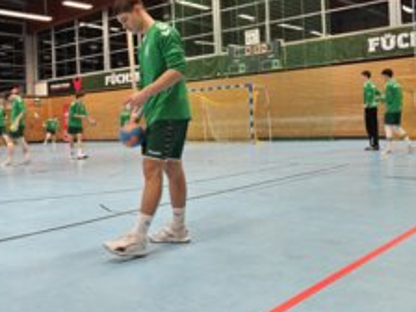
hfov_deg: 45.8
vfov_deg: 34.9
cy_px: 111
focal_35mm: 41
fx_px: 493
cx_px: 201
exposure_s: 1/100
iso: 400
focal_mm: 5.43
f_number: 1.8
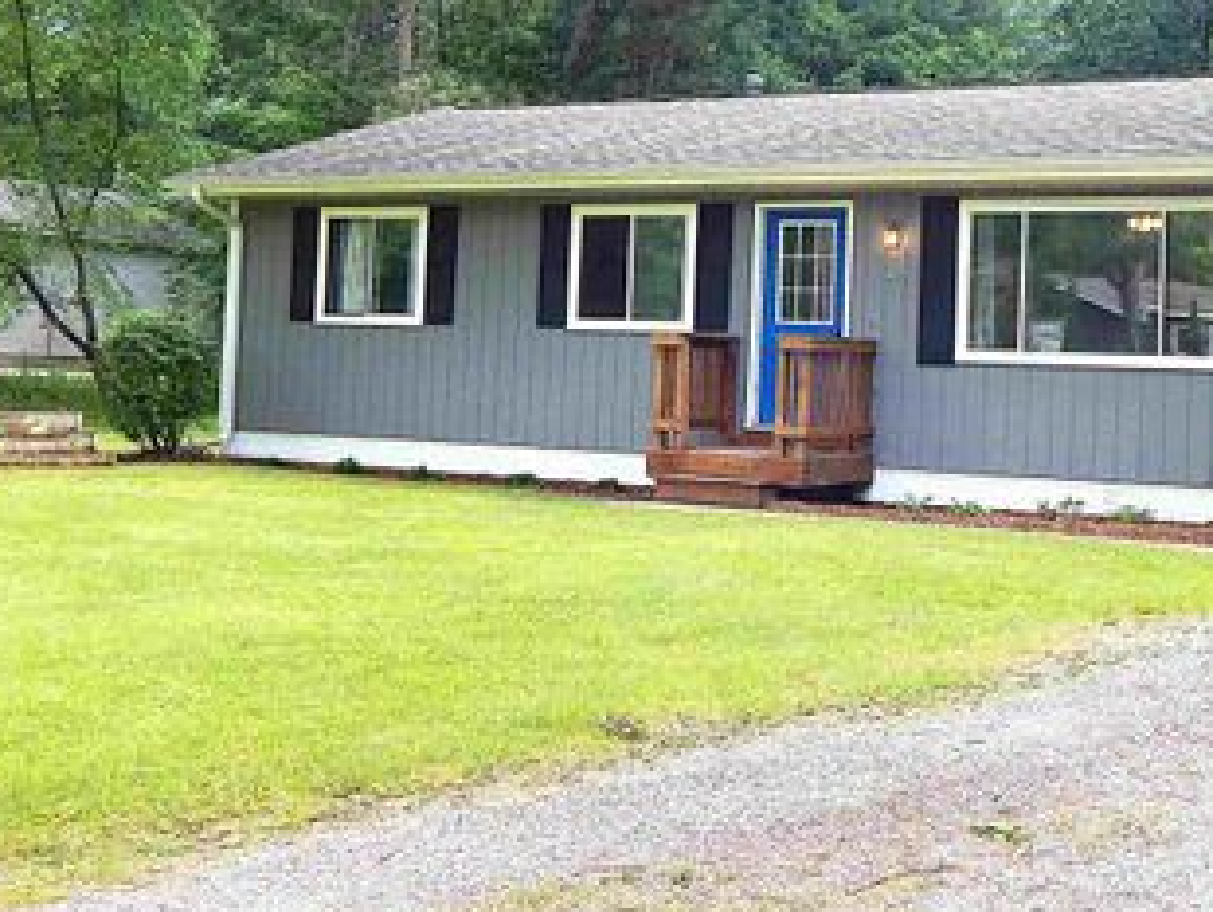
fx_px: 1753
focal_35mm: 50
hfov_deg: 37.2
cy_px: 292
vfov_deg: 28.9
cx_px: 923
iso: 125
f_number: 3.2
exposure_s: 1/200
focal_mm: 5.6
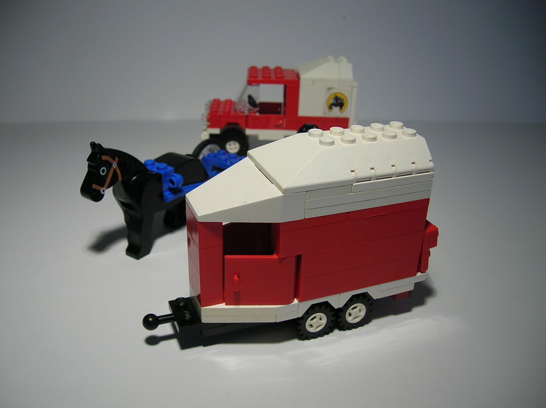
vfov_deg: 41.7
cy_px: 204
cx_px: 273
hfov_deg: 54.0
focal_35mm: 34
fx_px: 536
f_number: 2.9
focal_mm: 5.7
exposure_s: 1/54.3
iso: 50
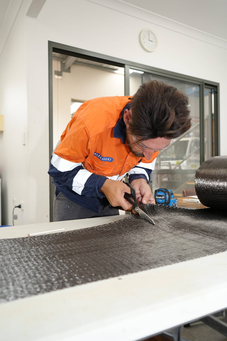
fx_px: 265
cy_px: 170
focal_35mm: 28
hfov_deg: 46.4
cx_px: 114
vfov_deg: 65.5
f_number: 4
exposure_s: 1/160
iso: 1250
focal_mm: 28
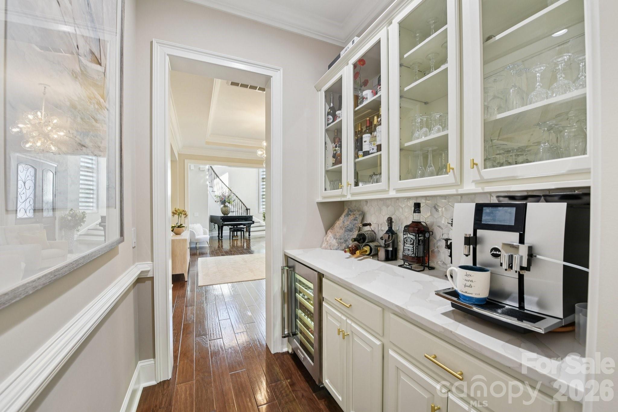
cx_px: 309
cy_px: 206
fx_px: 240
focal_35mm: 14
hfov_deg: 104.3
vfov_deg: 81.2
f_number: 8
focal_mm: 14
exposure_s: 1/10
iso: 200
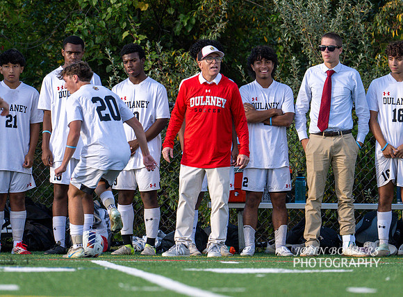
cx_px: 189
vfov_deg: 2.1
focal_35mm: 701
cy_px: 159
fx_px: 8114
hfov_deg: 2.8
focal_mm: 400
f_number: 4.5
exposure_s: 1/2500
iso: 1250
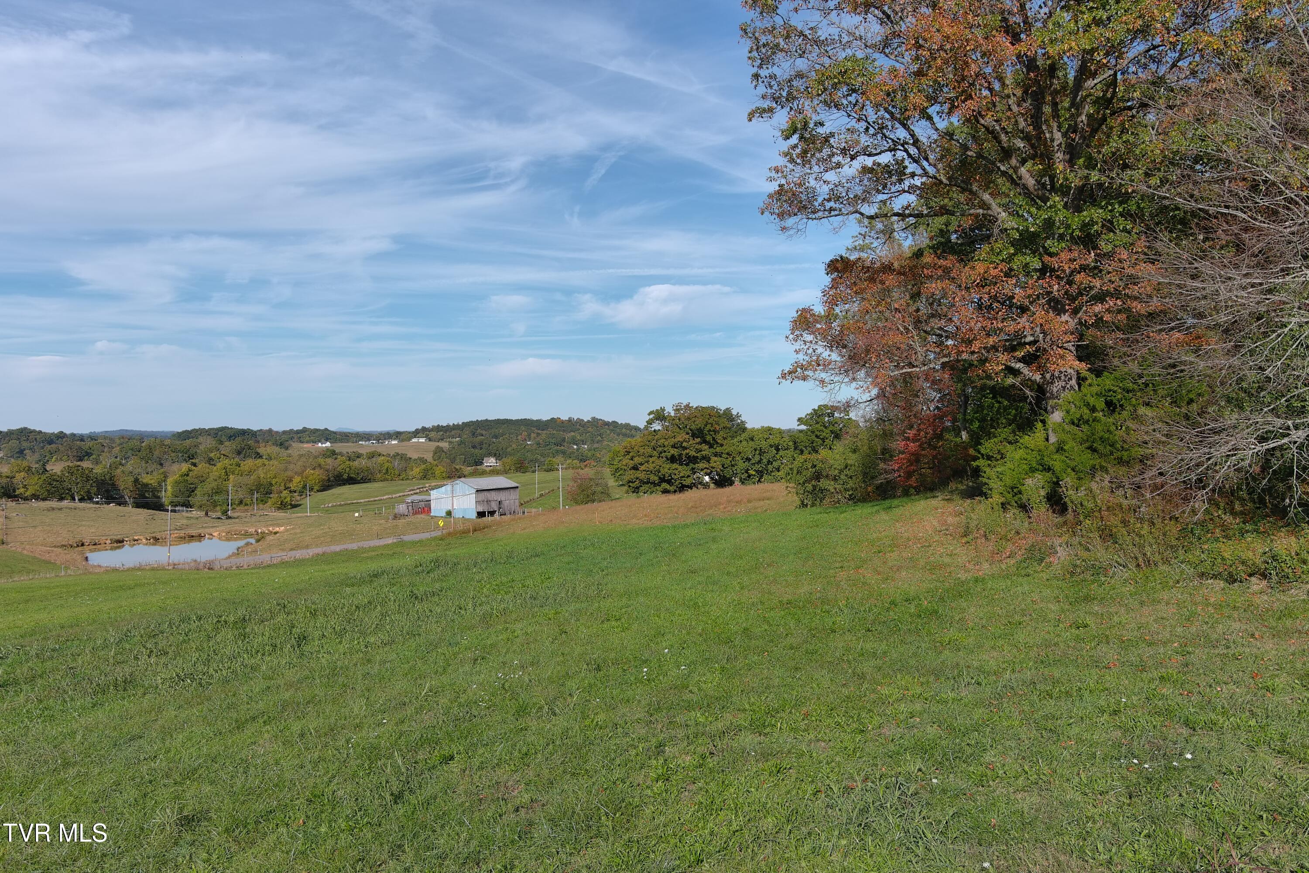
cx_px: 654
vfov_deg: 45.0
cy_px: 436
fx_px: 1054
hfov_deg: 63.7
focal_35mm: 29
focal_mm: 10.57
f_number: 2.8
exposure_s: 1/1250
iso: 100
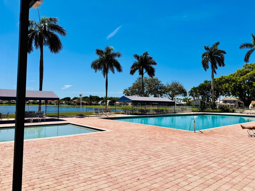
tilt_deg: +1.3
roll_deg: -1.5
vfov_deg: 56.8
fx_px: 177
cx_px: 128
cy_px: 96
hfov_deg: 71.6
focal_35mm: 24
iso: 80
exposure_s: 1/10417
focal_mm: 6.76
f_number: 1.78
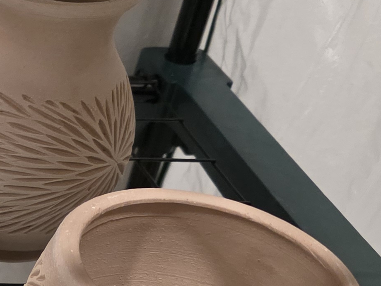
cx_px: -393
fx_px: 1101
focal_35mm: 100
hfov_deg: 15.5
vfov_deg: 14.7
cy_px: 245
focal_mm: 6.3
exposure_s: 1/120
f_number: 1.7
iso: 800
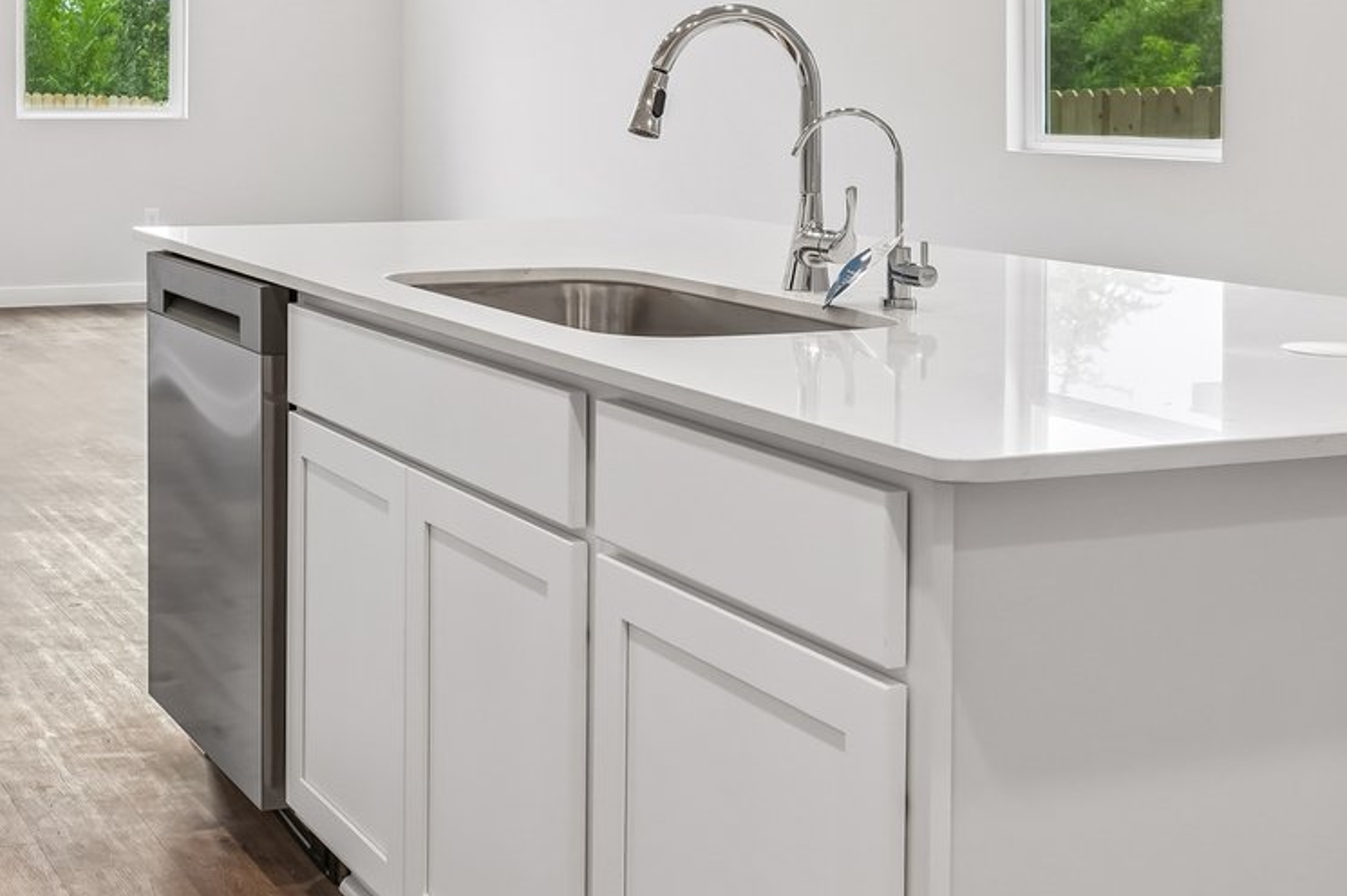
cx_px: 289
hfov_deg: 35.2
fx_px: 2057
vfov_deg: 24.0
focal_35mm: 55
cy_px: 106
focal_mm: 20
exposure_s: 1/20
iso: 400
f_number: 8
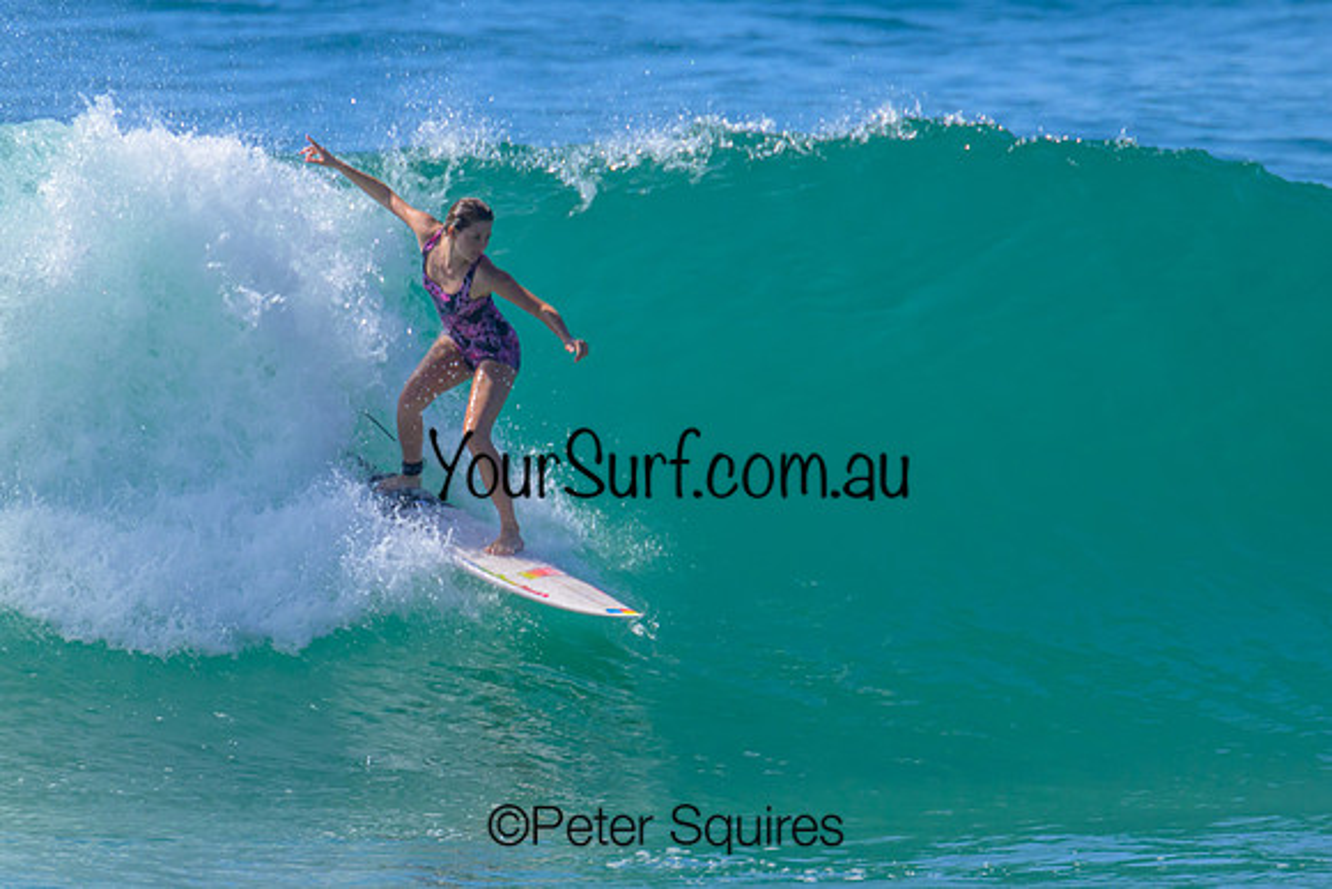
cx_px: 563
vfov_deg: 1.3
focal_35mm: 1099
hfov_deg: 1.9
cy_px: 405
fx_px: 40671
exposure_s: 1/2000
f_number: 11
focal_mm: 800
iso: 1100
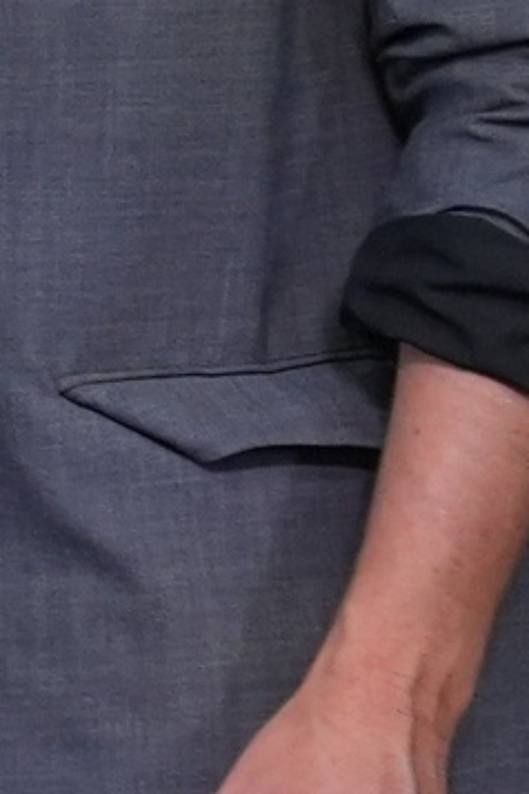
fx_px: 45512
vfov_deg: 1.0
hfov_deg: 0.7
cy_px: -582
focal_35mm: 2065
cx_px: -1358
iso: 1000
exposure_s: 1/250
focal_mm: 192
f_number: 2.8
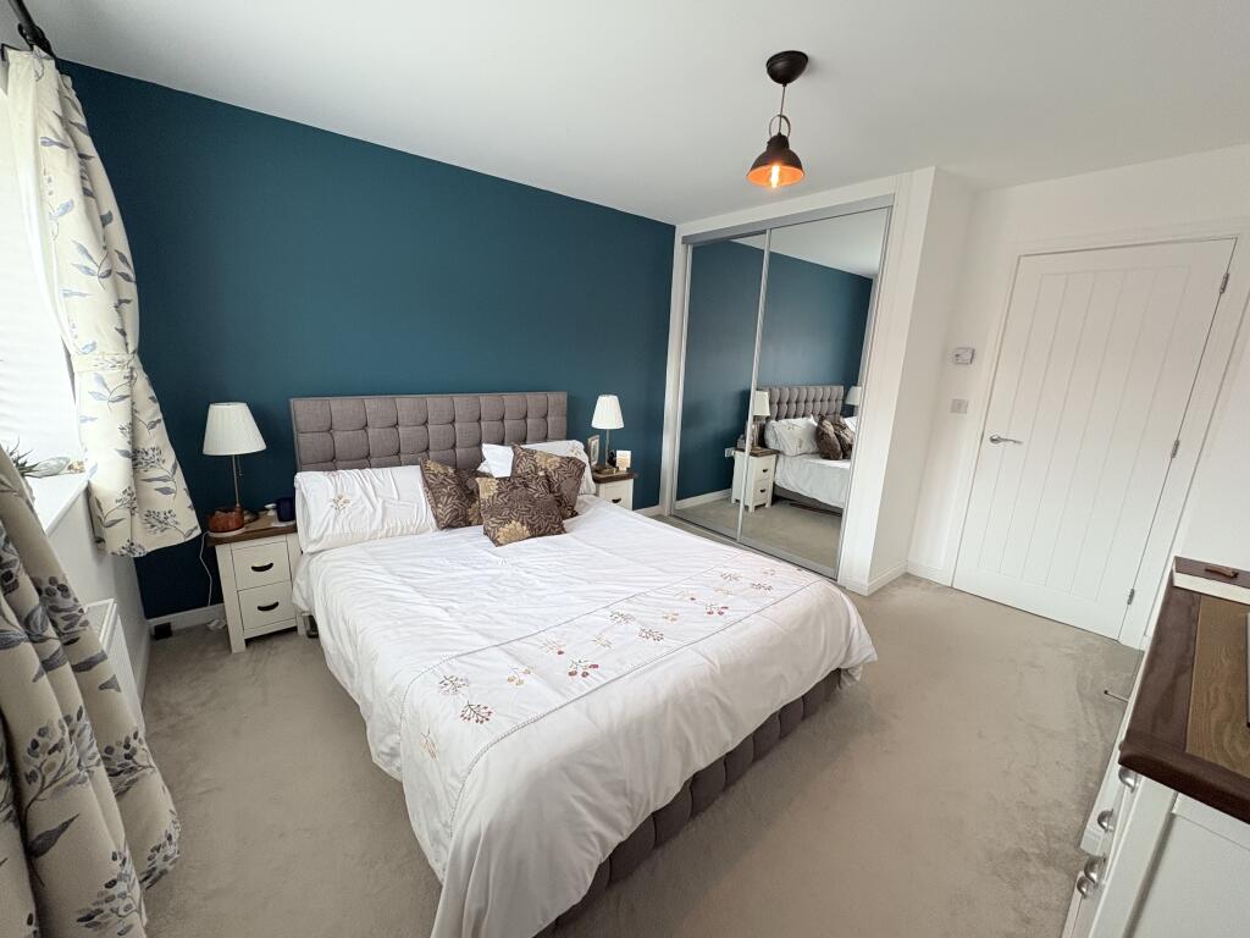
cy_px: 469
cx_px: 625
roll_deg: -2.2
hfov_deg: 102.1
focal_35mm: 14
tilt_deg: -12.2
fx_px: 506
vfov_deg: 85.7
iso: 250
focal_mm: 2.22
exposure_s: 1/60
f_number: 2.2
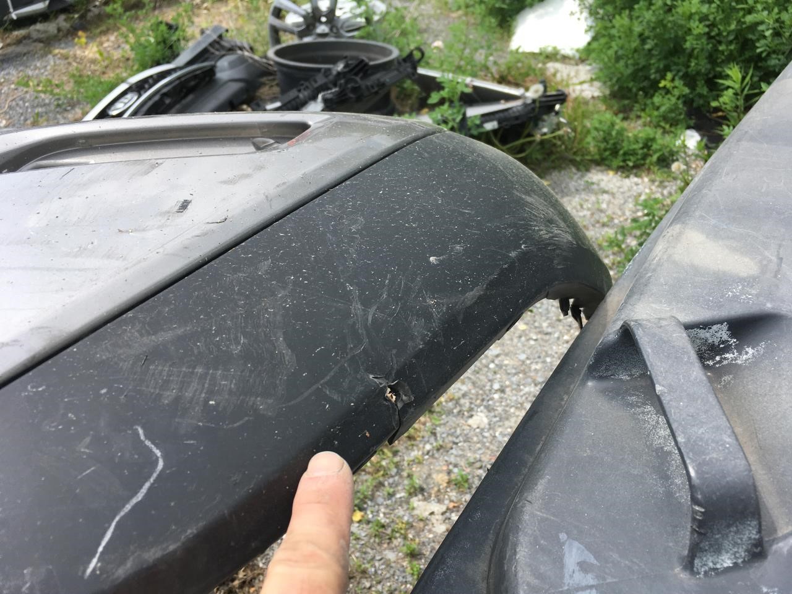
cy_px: 297
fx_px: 664
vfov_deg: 48.2
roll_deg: +7.2
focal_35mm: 29
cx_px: 396
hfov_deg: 61.7
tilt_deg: -41.2
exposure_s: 1/827
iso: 25
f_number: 2.2
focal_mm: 4.15
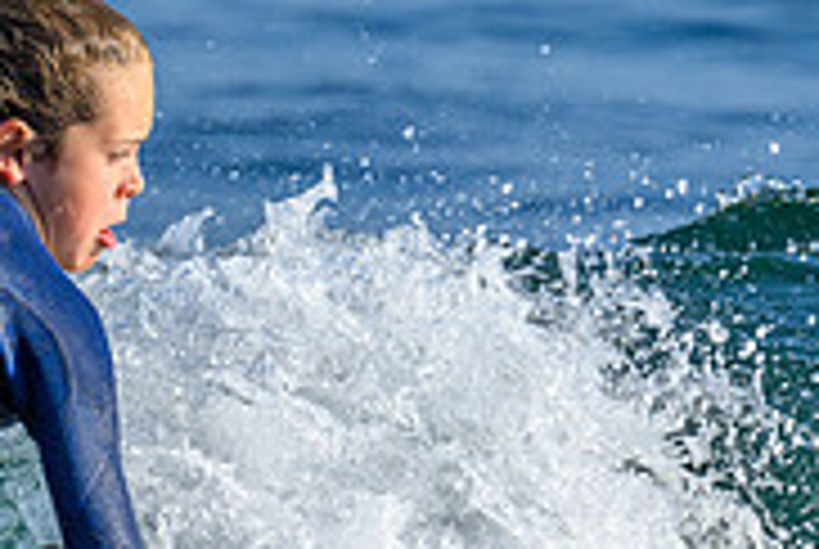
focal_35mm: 2800
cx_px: 130
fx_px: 63803
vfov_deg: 0.5
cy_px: 491
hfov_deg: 0.7
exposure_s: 1/2000
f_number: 6.3
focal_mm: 800
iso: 500
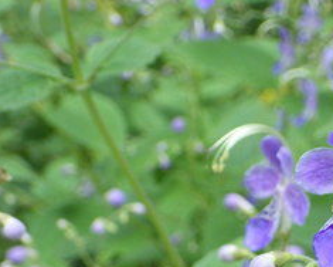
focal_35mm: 105
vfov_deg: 14.6
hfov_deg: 17.6
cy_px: 185
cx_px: 378
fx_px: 1035
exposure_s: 1/60
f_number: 4.2
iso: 125
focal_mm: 7.5
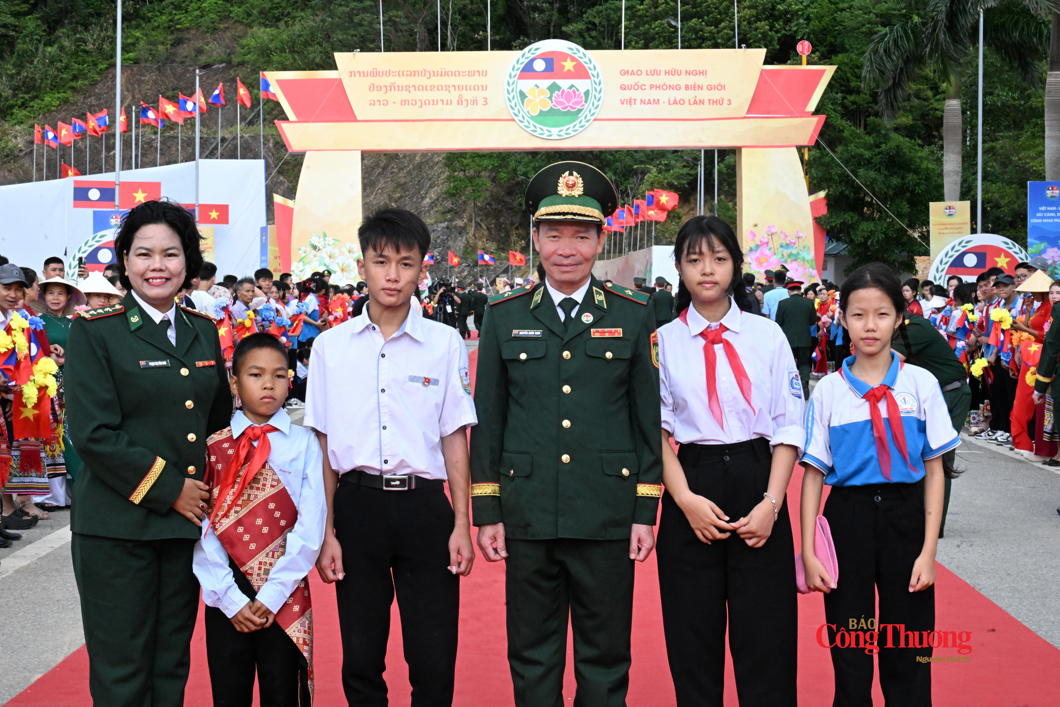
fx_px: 2061
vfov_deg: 19.5
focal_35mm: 70
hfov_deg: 28.8
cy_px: 354
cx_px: 530
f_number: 22
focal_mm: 70
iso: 6400
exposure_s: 1/320
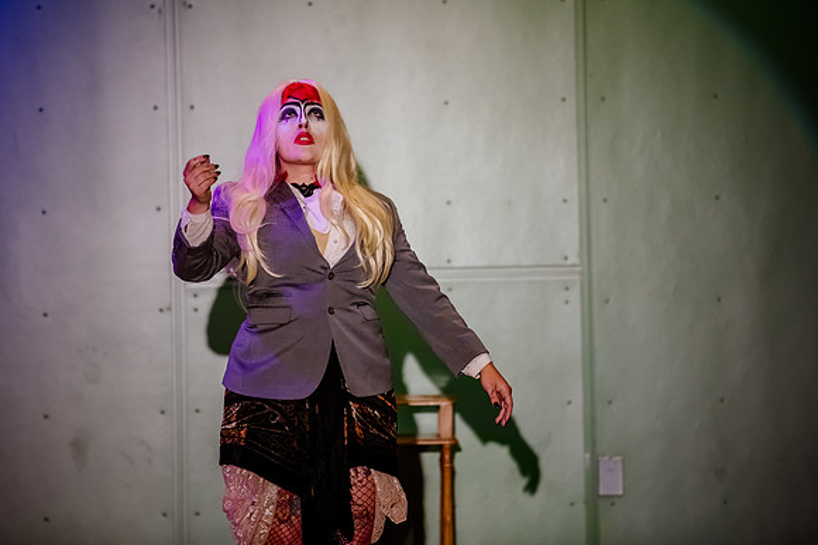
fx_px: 5580
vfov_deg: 5.6
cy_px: 210
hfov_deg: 8.4
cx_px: 408
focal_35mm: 246
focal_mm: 200
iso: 1250
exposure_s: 1/500
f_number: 2.8
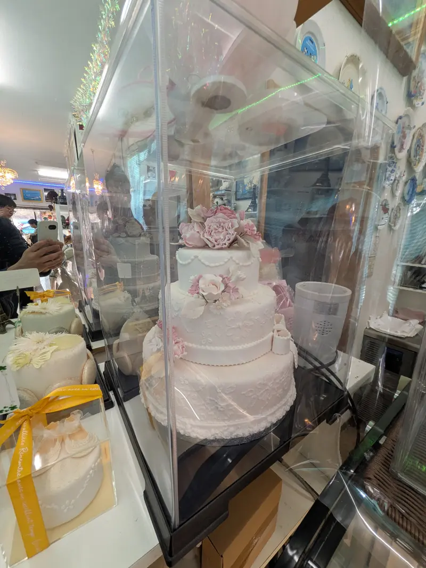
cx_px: 213
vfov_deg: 102.1
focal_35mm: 14
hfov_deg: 85.7
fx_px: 230
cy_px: 284
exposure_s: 1/100
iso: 163
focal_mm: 1.83
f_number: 2.2
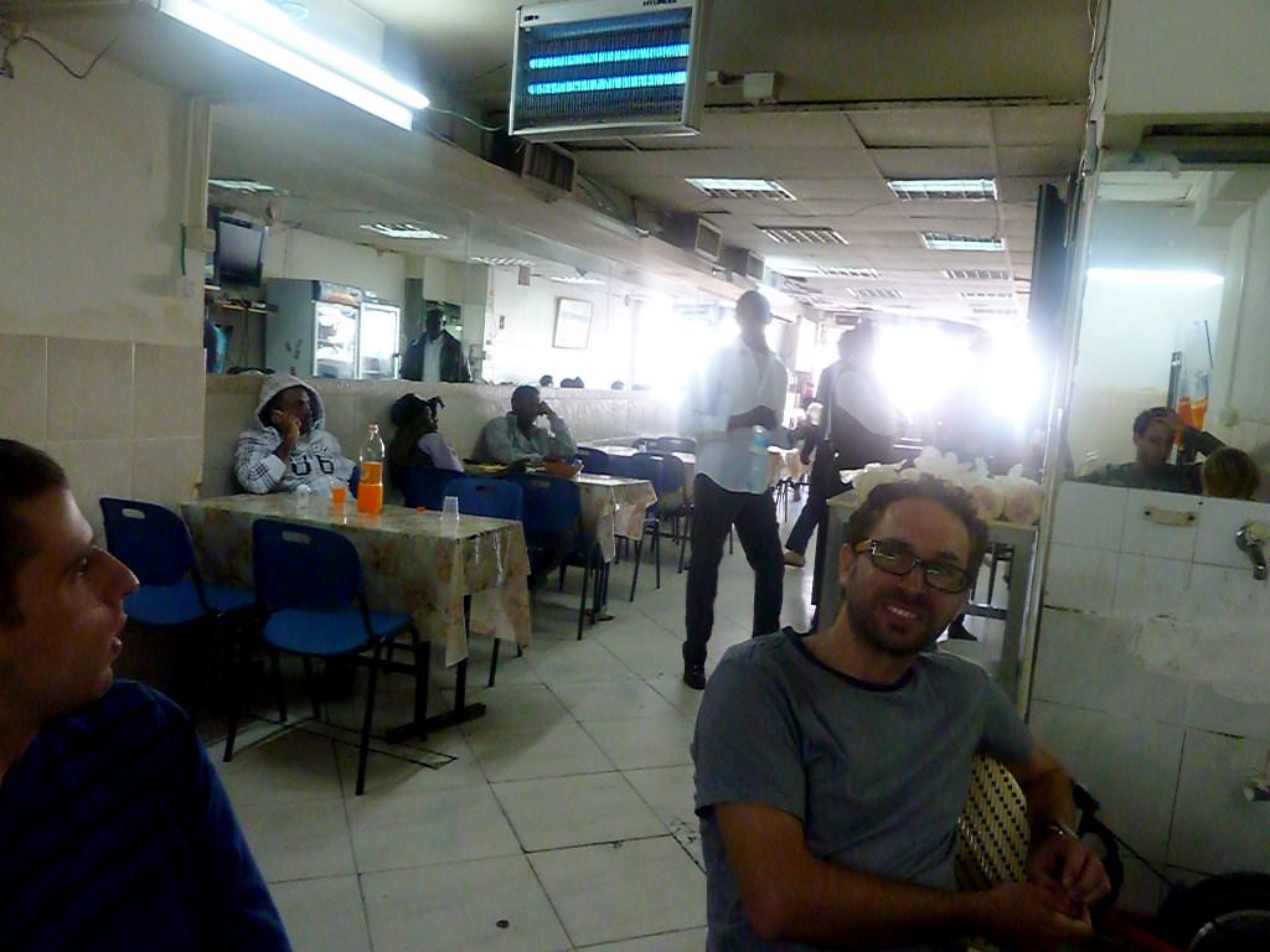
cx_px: 635
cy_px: 476
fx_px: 917
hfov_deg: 69.4
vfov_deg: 54.9
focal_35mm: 25
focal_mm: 4.1
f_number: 3.3
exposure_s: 1/40
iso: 800
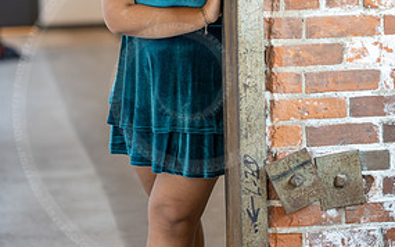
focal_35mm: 137
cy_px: 114
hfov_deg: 15.3
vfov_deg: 9.6
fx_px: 1475
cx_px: 200
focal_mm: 85
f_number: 1.8
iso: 500
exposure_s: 1/100
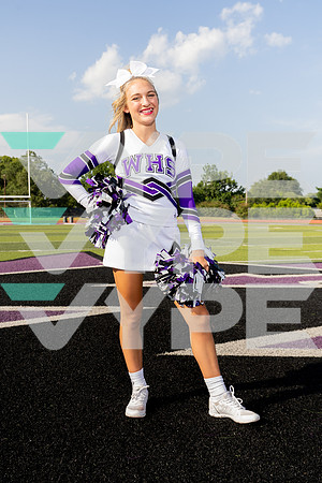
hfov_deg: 35.9
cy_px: 242
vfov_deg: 51.9
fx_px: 496
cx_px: 161
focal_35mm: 37
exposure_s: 1/250
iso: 100
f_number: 6.3
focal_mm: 37
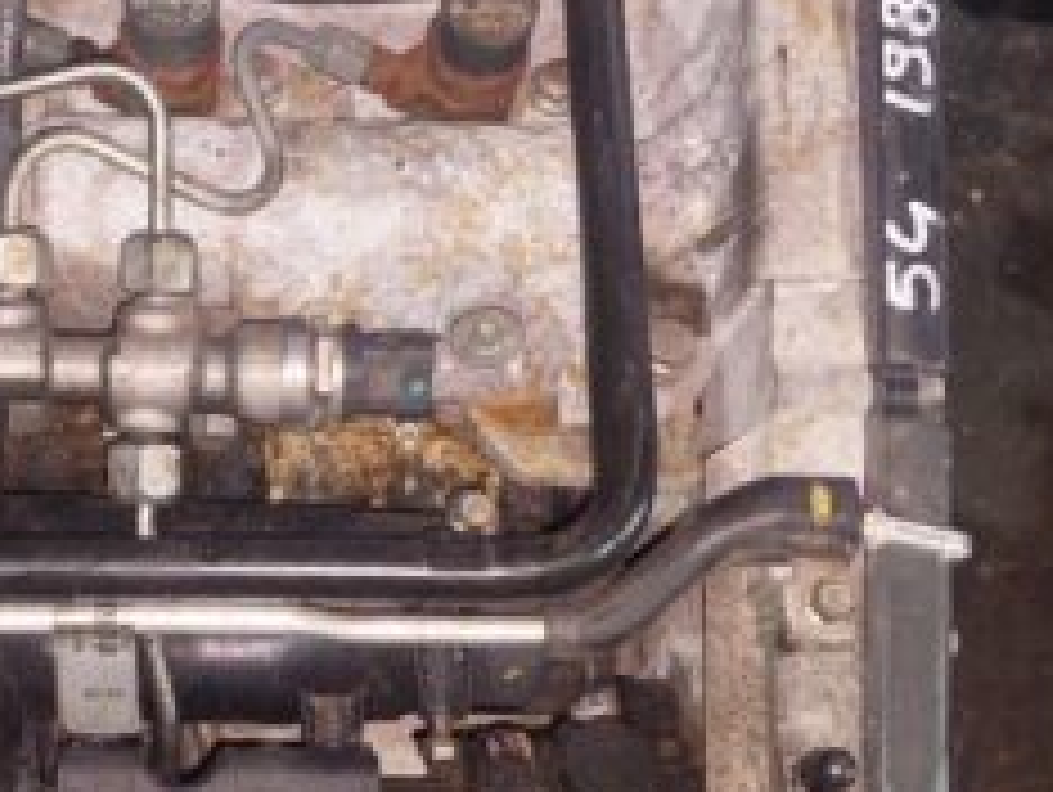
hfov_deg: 29.3
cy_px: 320
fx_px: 1949
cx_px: 153
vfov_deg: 22.9
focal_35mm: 64
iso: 250
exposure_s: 1/50
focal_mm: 5.23
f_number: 1.8
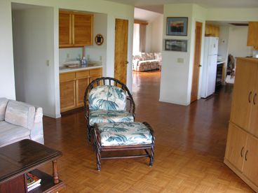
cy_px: 96
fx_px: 261
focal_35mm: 35
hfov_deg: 52.6
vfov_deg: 40.7
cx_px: 129
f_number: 2.8
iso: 50
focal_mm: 8.9
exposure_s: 1/8
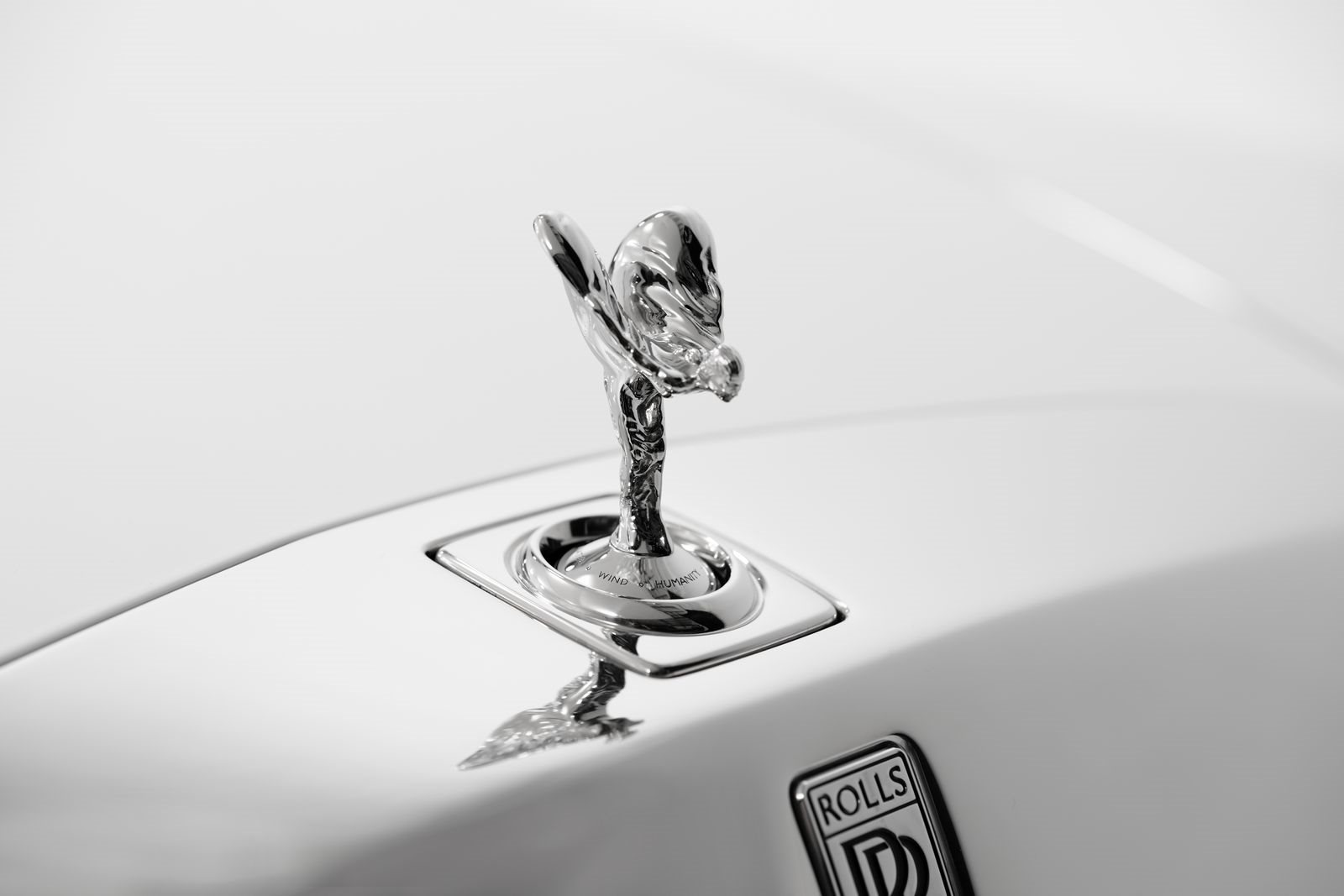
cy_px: 448
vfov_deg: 16.1
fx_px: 3173
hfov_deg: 23.9
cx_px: 672
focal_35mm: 85
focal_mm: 85
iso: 200
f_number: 2.8
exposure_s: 1/80
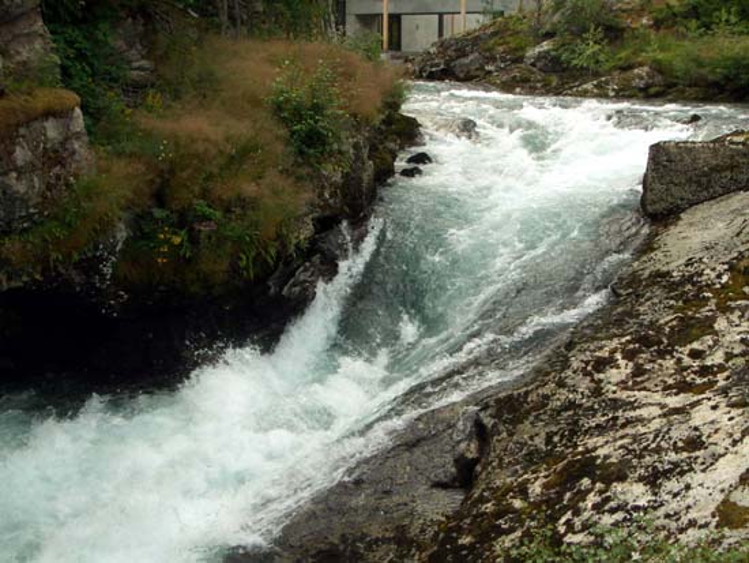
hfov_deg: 38.9
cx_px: 374
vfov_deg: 29.7
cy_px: 282
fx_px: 1061
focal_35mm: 49
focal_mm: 8.2
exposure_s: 1/160
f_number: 5
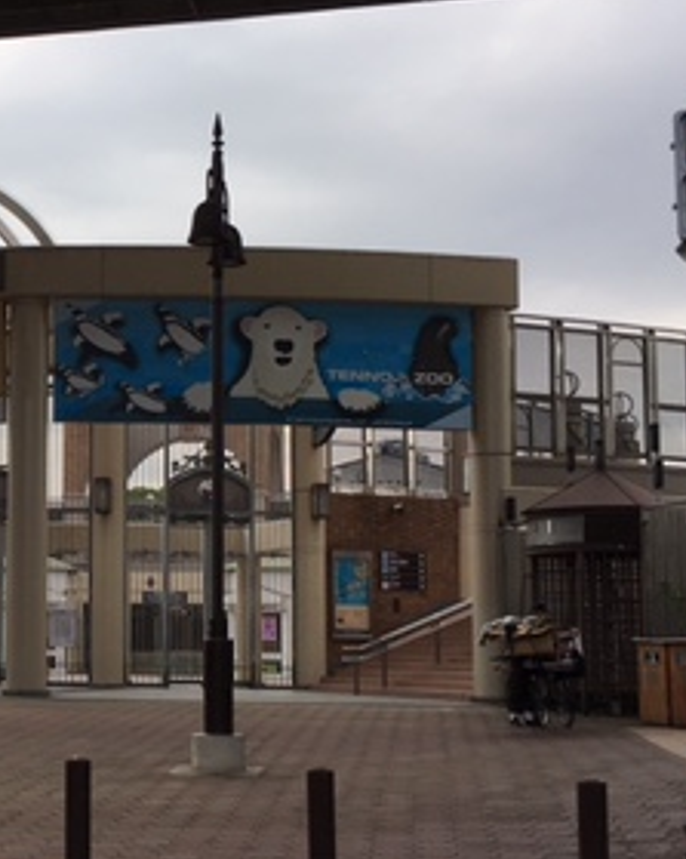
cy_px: 474
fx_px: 1651
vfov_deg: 29.1
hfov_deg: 22.3
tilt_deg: +5.4
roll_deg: -1.0
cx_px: -55
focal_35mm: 65
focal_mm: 4.15
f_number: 2.2
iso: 25
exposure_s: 1/466
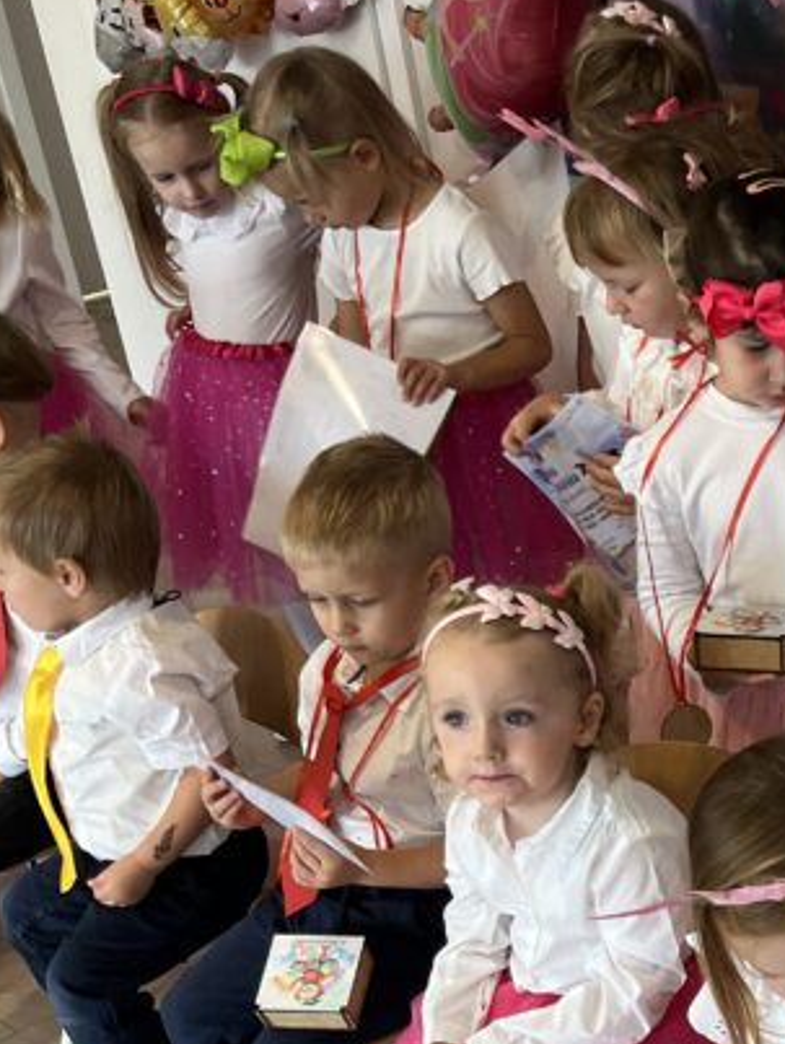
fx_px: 1992
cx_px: 863
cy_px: 878
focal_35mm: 66
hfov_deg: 21.2
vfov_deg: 28.5
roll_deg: +6.1
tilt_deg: -31.0
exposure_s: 1/100
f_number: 1.6
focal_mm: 5.1
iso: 125
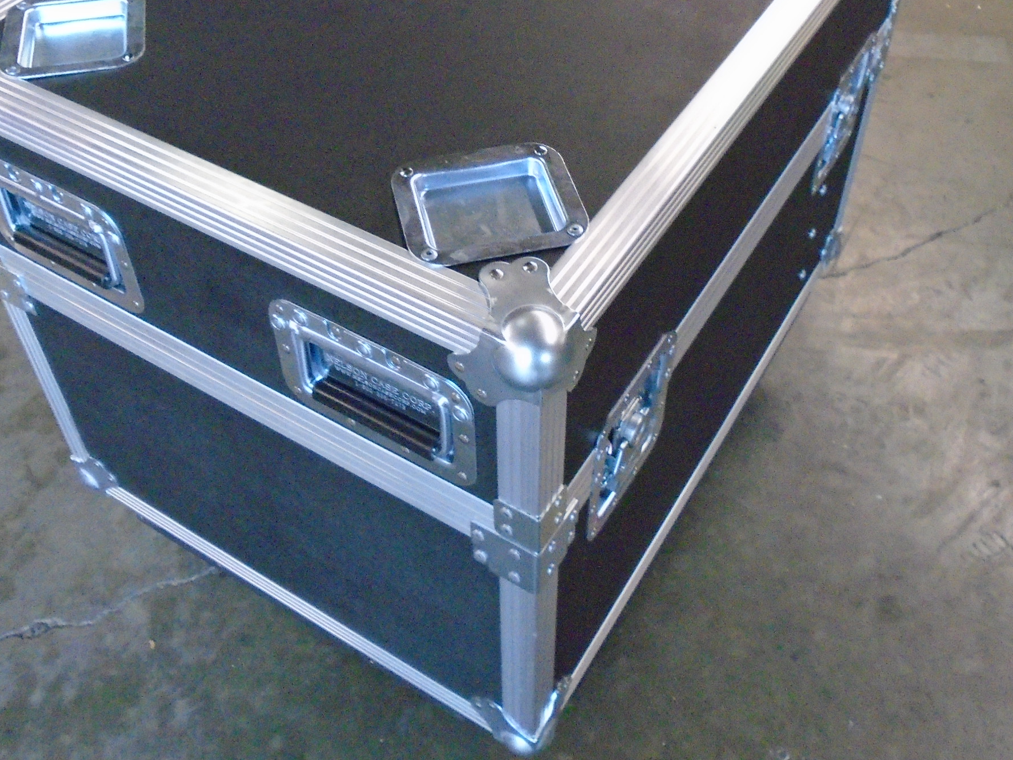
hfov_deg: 49.0
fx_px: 1112
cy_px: 252
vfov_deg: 37.3
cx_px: 525
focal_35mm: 38
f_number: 3.2
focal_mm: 4.6
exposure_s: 1/40
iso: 800
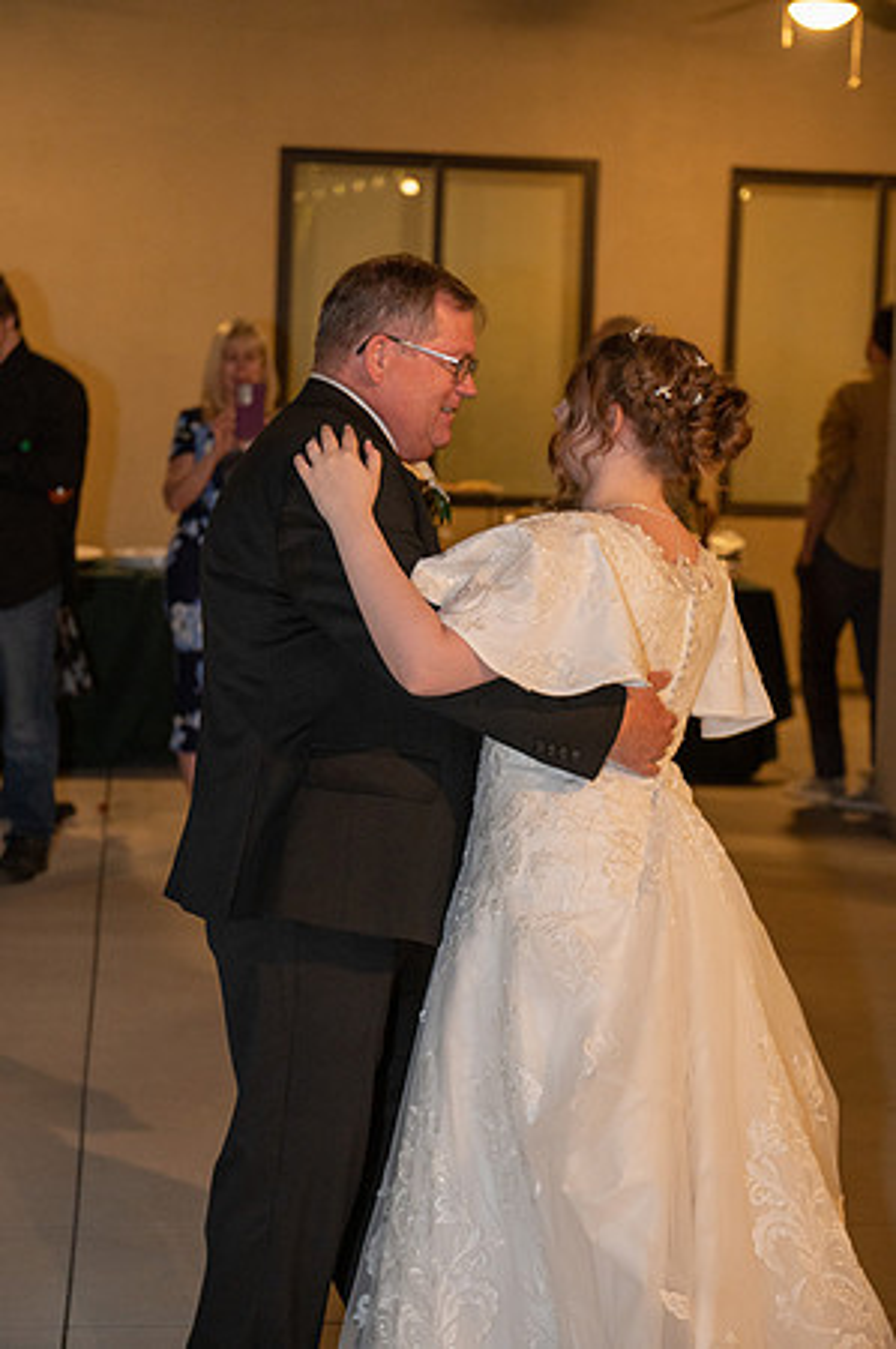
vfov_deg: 28.9
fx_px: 2619
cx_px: 448
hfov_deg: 19.4
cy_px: 674
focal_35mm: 70
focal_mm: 70
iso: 3200
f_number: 4
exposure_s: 1/100
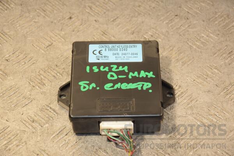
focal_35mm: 105
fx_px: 682
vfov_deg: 13.0
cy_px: 78
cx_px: 117
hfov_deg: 19.5
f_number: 5.6
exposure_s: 1/200
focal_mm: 70
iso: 800
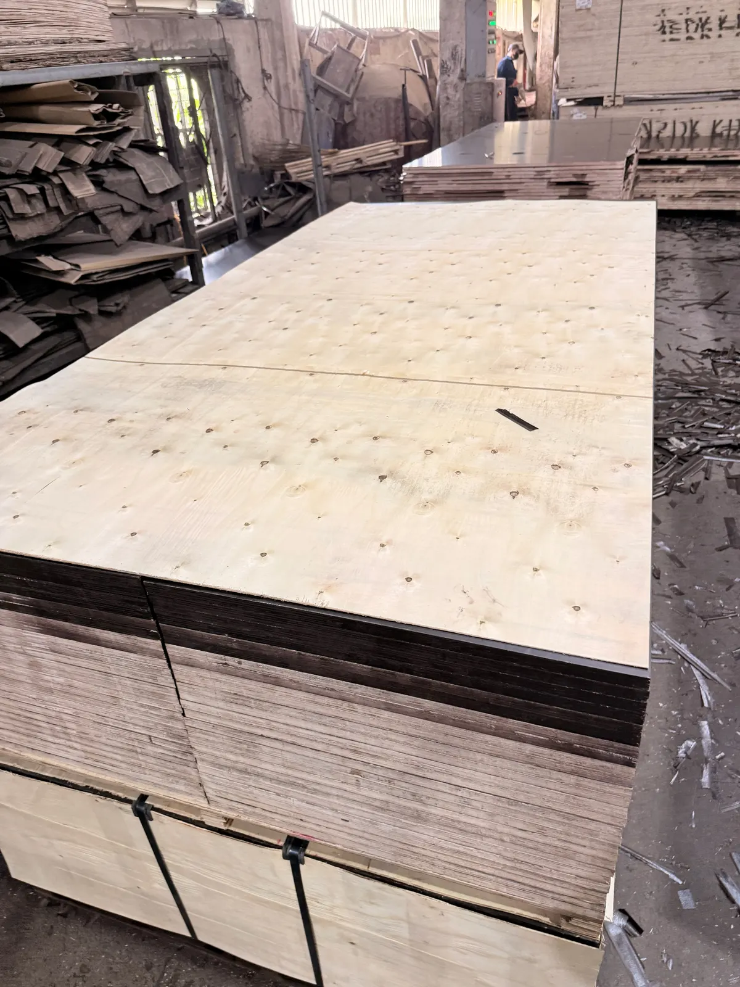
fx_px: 684
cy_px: 494
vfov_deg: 71.6
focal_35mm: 24
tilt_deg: -30.2
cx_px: 370
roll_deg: -0.7
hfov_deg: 56.8
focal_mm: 6.76
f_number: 1.78
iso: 200
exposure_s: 1/50
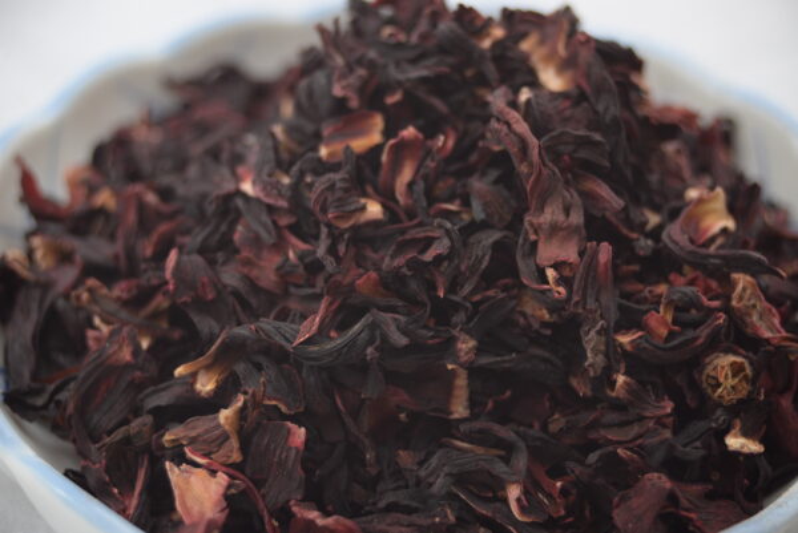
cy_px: 266
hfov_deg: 24.7
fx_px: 1819
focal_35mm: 82
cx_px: 399
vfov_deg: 16.7
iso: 160
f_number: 6.3
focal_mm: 82
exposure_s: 1/100
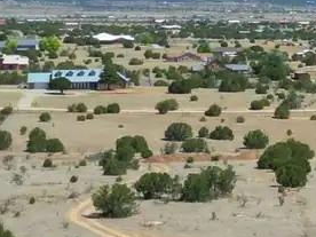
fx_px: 1588
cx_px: 374
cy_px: 8
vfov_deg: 8.5
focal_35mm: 174
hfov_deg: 11.2
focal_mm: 6.72
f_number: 1.7
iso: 110
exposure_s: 1/2500
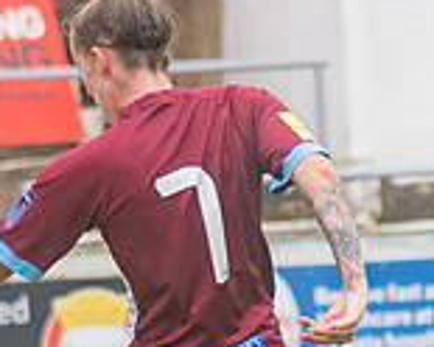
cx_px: -133
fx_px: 12858
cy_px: 149
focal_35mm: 1001
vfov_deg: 1.5
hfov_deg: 1.9
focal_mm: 120
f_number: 2.8
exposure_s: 1/1600
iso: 360
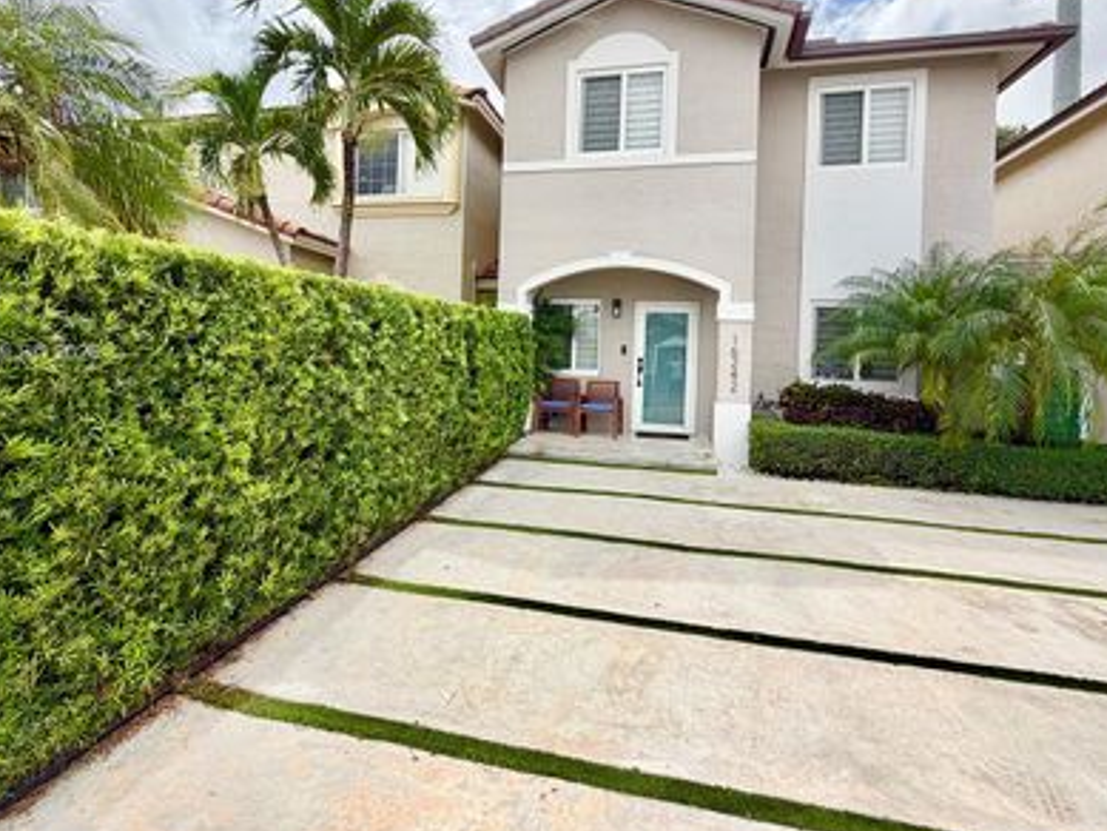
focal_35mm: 18
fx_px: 576
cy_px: 354
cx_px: 535
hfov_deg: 87.7
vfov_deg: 71.2
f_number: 2.2
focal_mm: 2.22
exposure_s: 1/1167
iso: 25
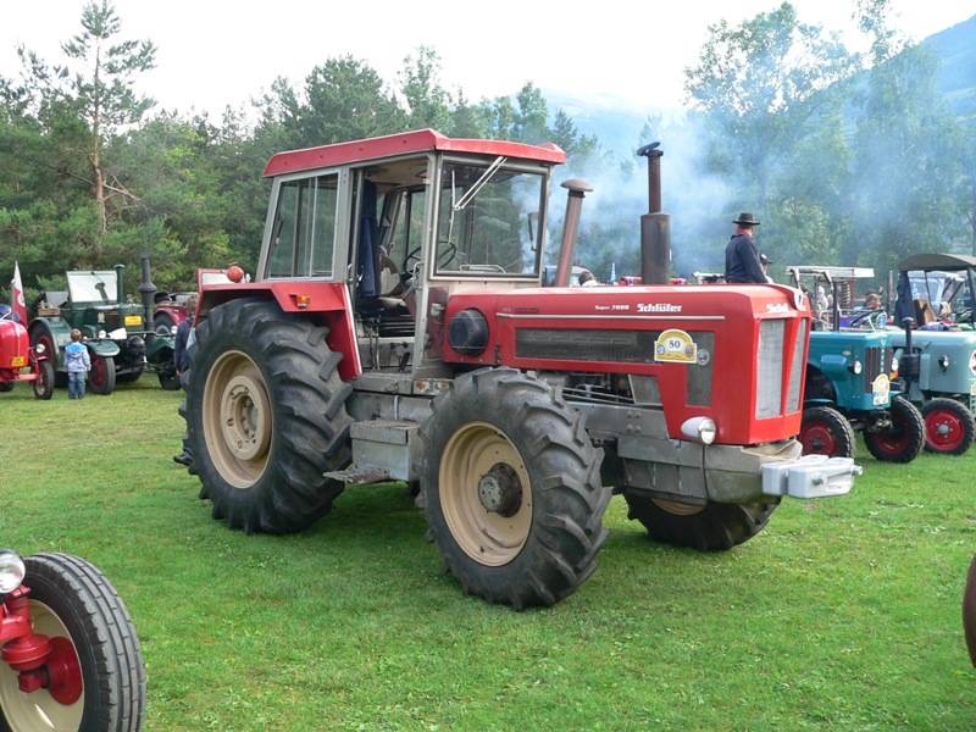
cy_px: 366
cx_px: 488
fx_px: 1043
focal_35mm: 37
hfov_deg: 50.1
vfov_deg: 38.7
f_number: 3.3
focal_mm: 6.1
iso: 80
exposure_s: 1/125
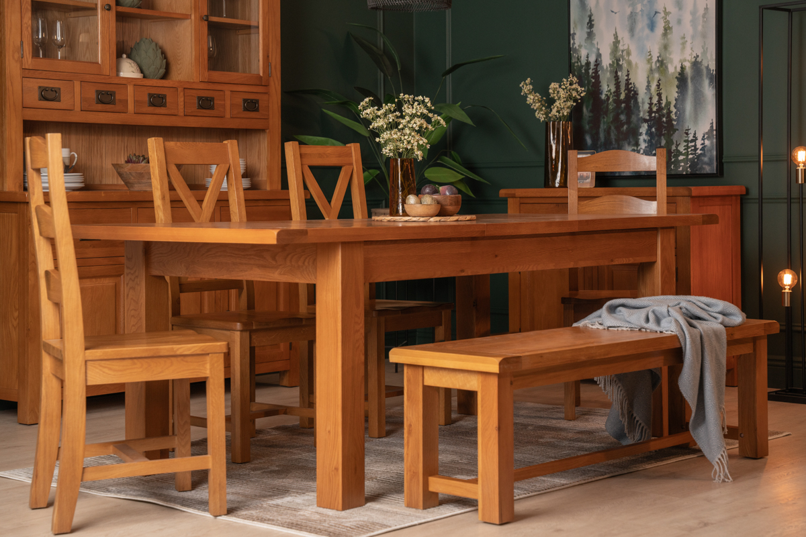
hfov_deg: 28.8
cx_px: 403
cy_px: 268
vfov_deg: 19.5
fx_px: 1567
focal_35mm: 70
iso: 1000
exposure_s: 1/125
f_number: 4.5
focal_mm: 70
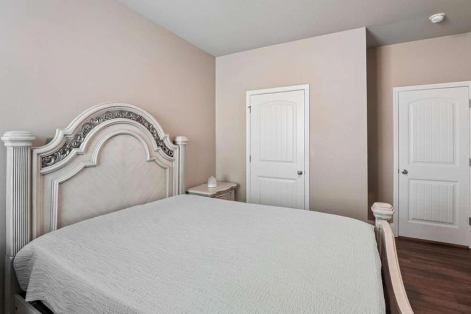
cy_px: 136
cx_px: 243
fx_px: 209
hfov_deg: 96.7
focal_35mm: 16
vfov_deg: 73.4
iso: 320
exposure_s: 1/5
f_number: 8
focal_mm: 14
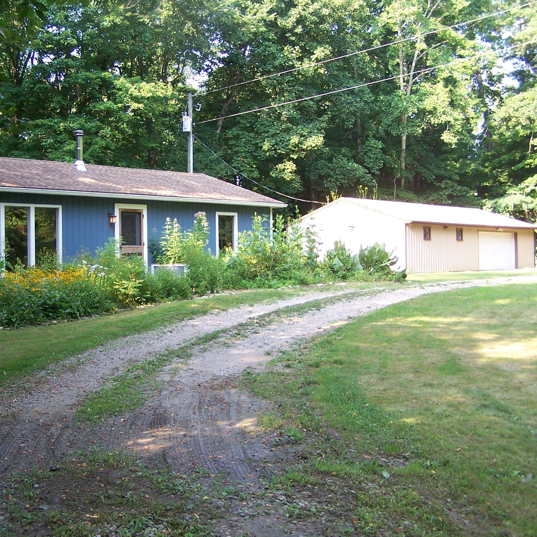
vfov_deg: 37.6
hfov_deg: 37.4
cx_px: 211
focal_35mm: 45
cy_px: 269
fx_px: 790
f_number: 2.8
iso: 80
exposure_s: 1/80
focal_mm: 6.3
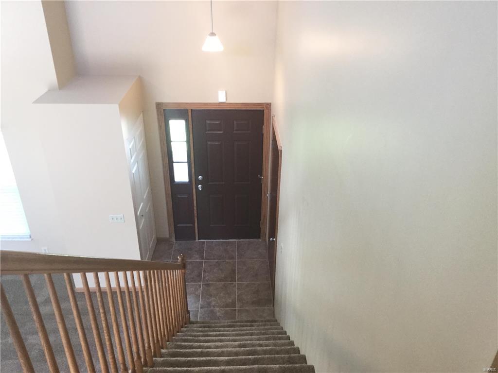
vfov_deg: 45.4
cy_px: 186
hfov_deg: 58.4
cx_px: 249
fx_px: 446
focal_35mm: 31
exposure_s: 1/30
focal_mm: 3.3
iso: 100
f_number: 2.4
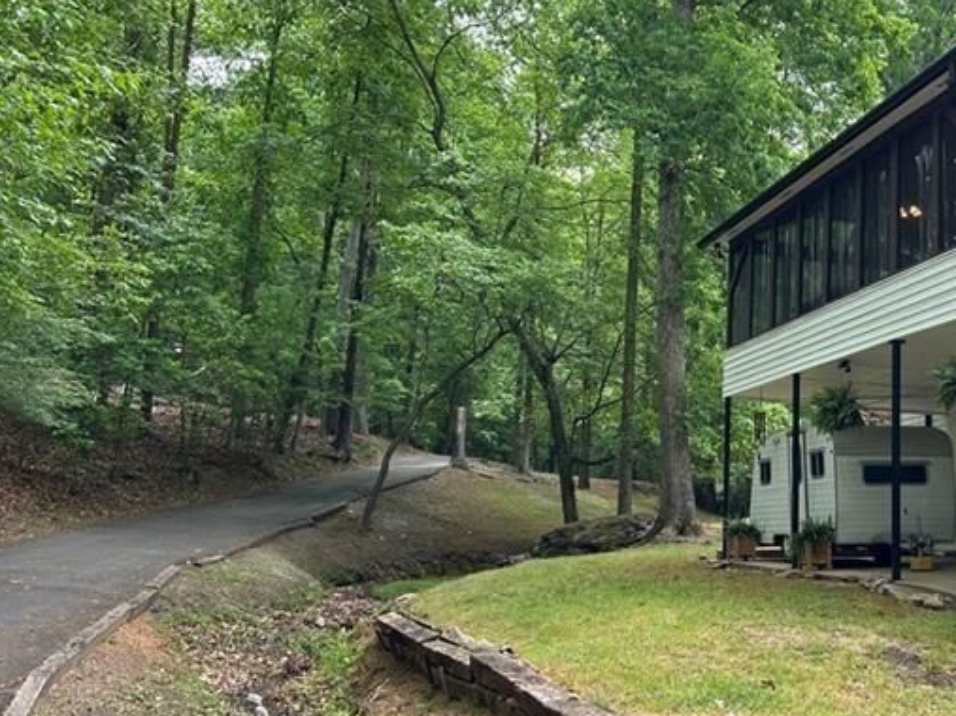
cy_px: 390
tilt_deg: +8.4
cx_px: 715
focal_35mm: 41
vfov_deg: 35.1
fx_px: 1132
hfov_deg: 44.3
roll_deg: -1.7
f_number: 1.5
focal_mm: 5.7
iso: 50
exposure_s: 1/493
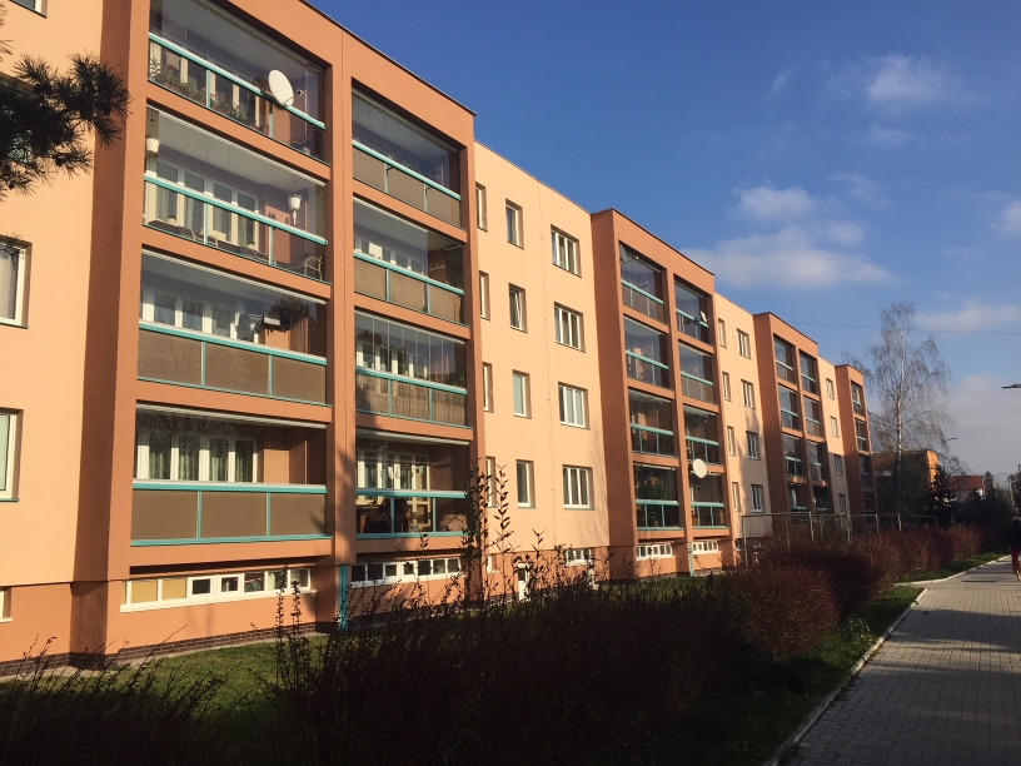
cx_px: 510
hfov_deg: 61.7
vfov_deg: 48.2
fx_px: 855
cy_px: 383
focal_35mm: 29
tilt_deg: +9.8
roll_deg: +1.6
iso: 32
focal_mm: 4.15
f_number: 2.2
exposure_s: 1/2198
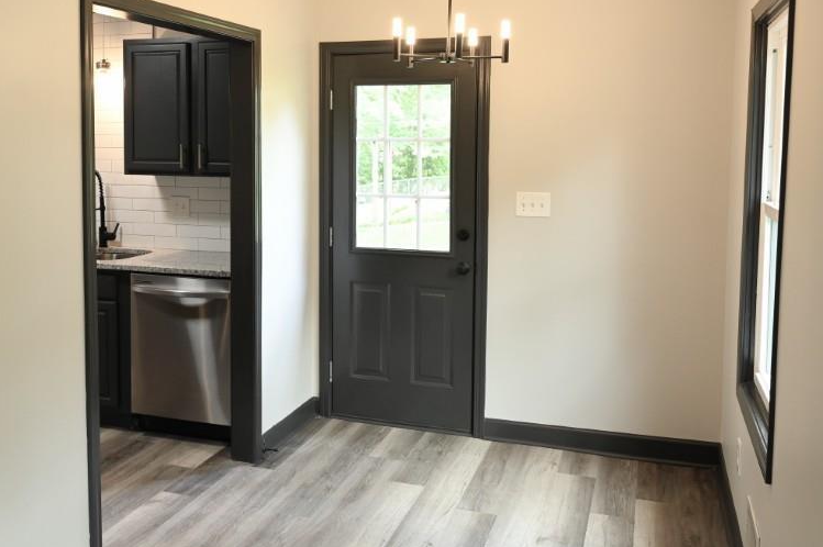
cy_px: 190
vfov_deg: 35.6
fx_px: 845
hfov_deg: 51.6
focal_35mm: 37
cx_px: 332
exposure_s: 1/80
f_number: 4.5
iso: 1000
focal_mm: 24
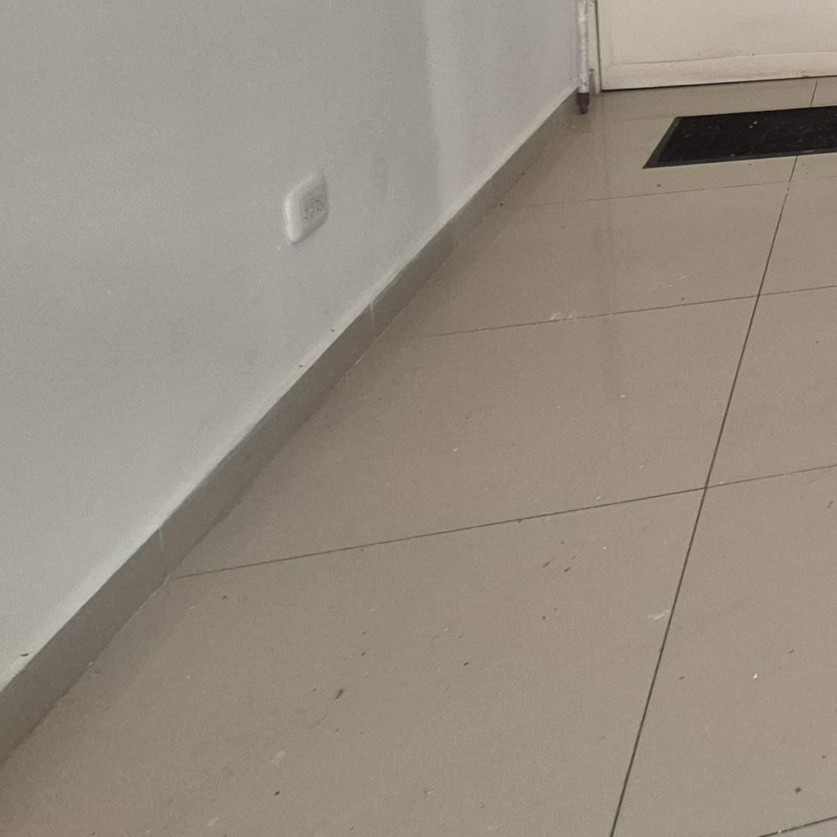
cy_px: -108
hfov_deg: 25.7
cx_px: 1342
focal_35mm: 42
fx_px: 1149
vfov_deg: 34.1
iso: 100
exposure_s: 1/60
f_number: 2.2
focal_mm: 1.74
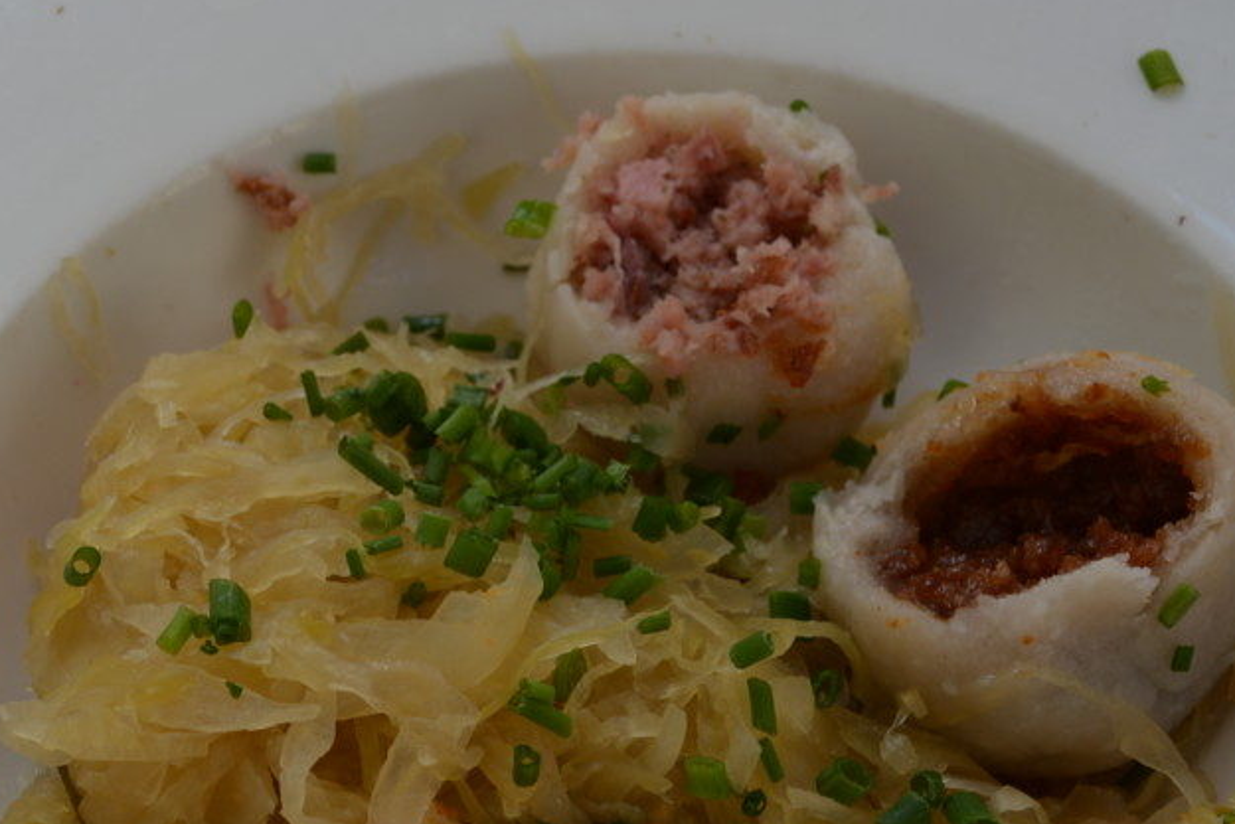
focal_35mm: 59
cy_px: 570
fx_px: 2024
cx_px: 601
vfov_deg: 22.9
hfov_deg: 33.9
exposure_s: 1/250
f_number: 8
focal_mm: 24
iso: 200
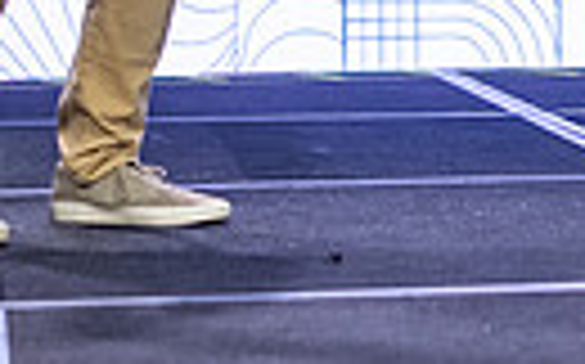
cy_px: -402
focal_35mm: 251
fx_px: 3998
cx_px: 765
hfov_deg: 8.3
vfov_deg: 5.1
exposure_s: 1/100
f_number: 2.8
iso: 800
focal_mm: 55
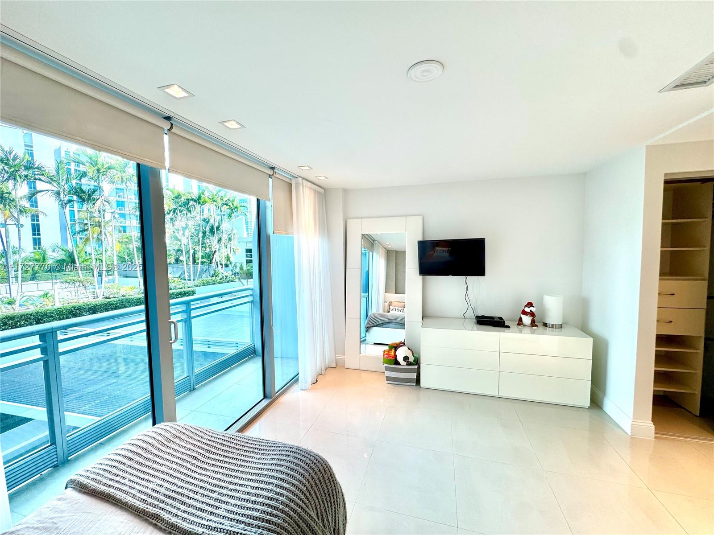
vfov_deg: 85.7
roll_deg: +0.8
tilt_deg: -2.6
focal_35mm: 14
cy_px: 268
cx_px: 357
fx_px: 289
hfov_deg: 102.1
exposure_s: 1/147
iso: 40
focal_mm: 2.22
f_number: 2.2
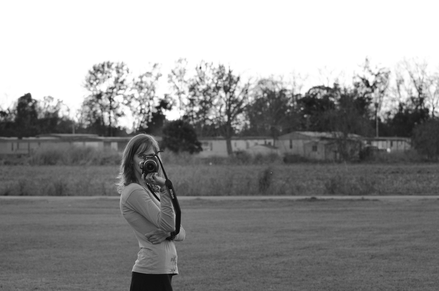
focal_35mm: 105
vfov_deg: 13.0
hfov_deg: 19.5
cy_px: 146
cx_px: 220
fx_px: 1278
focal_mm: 70
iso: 800
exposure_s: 1/160
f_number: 5.6
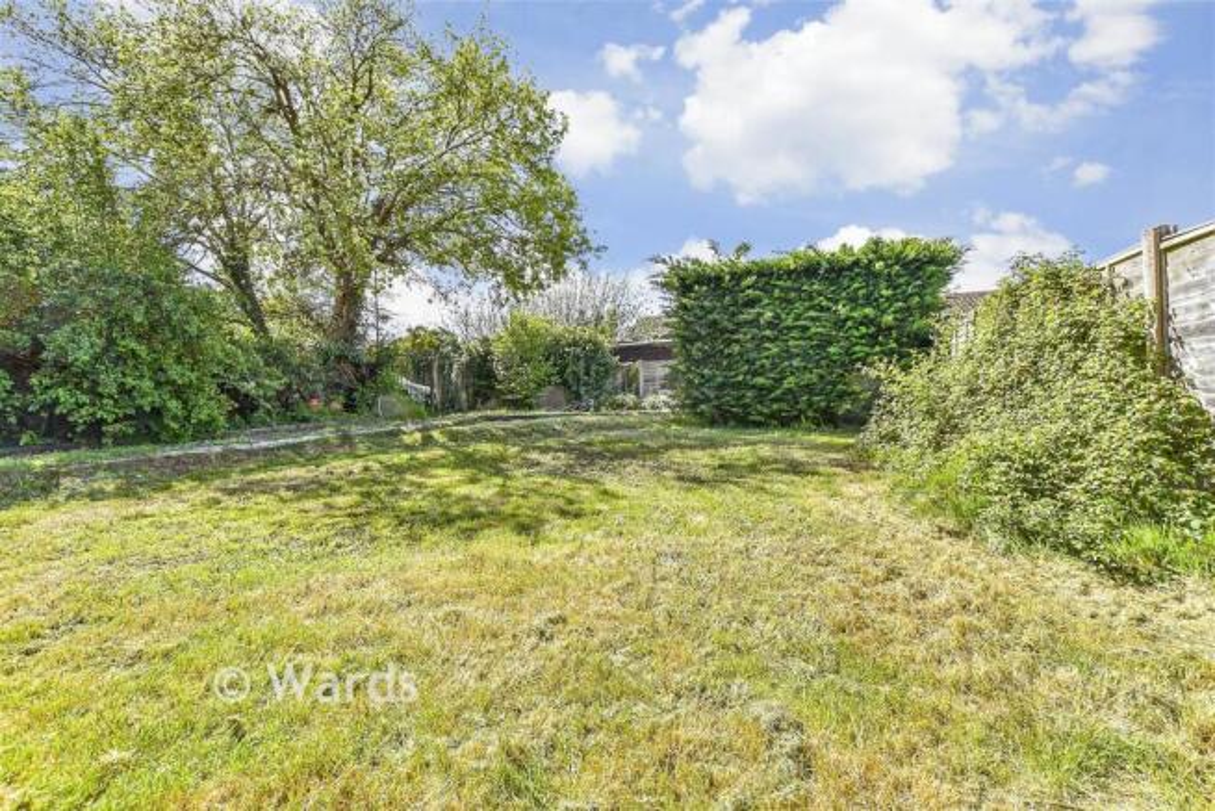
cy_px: 406
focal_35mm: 25
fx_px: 844
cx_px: 608
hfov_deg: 71.5
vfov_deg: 51.3
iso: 160
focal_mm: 17
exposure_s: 1/200
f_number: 8
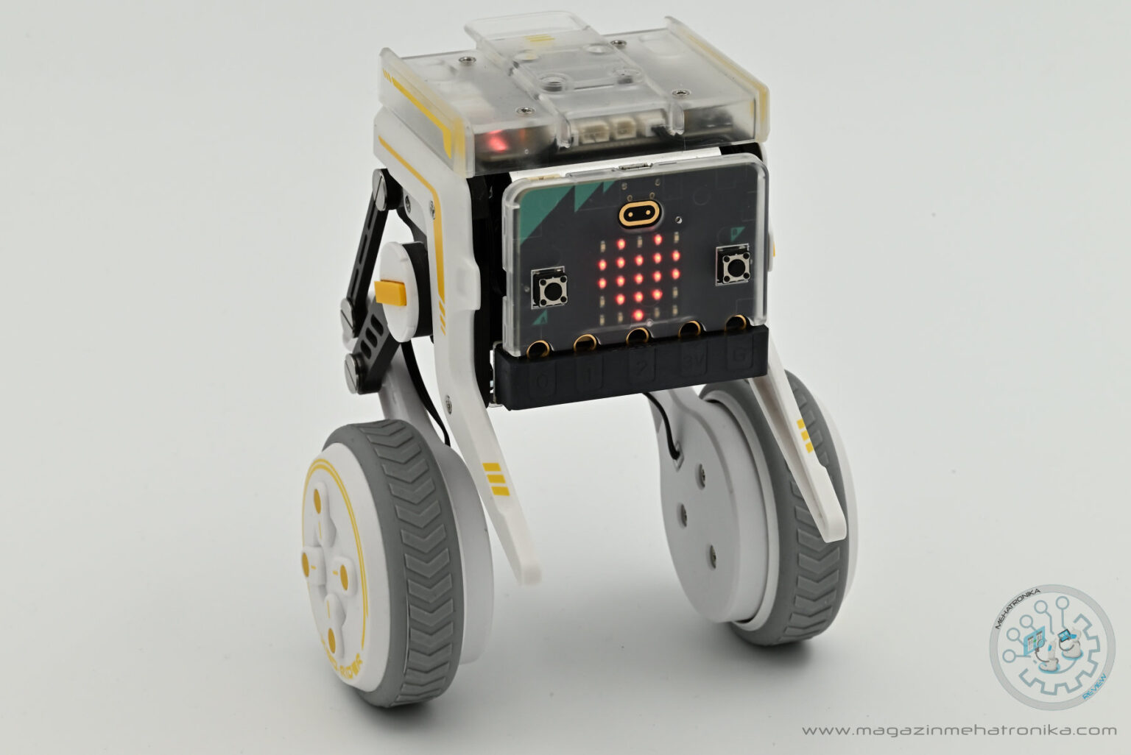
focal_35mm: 105
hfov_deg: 19.4
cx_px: 566
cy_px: 378
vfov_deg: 13.1
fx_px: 3300
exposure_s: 1/60
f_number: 22
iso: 800
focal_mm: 105
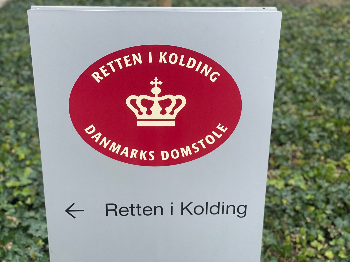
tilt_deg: -23.3
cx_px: 175
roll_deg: +0.1
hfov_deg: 36.8
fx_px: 526
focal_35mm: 52
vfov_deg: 28.0
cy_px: 131
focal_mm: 6
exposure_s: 1/72
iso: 250
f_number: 2
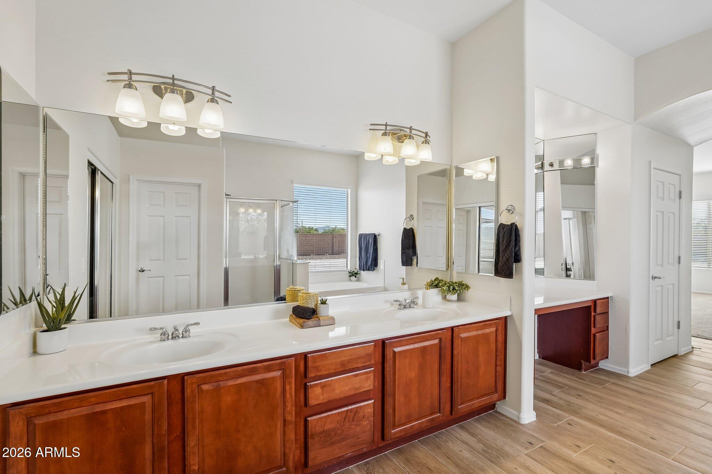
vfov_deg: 72.0
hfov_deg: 95.0
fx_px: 326
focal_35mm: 16
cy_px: 237
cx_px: 356
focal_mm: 16.5
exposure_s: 1/80
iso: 400
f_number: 8
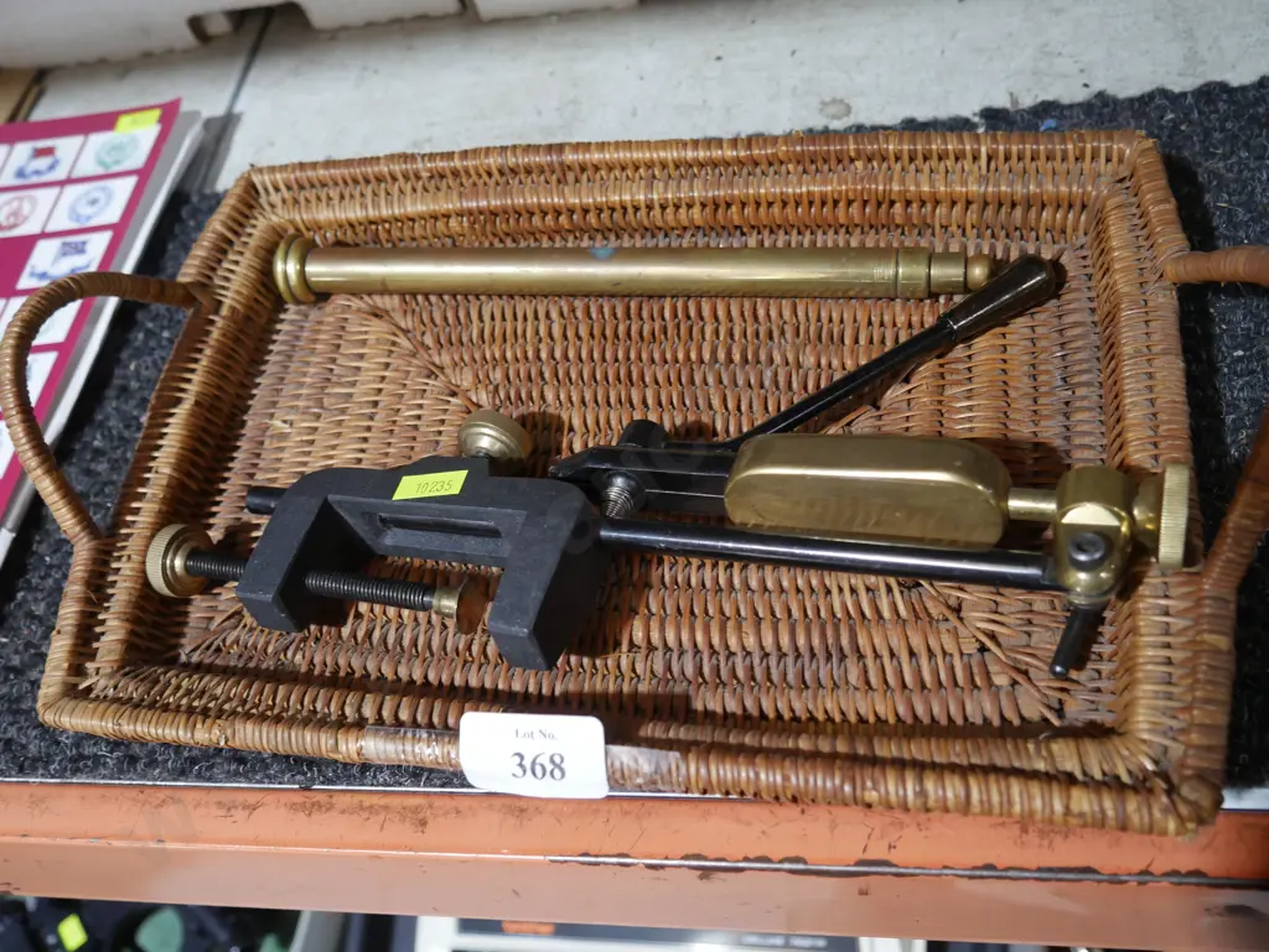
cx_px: 634
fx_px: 1174
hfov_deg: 56.8
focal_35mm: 32
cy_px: 476
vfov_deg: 44.2
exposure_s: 1/60
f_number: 3.6
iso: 640
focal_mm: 16
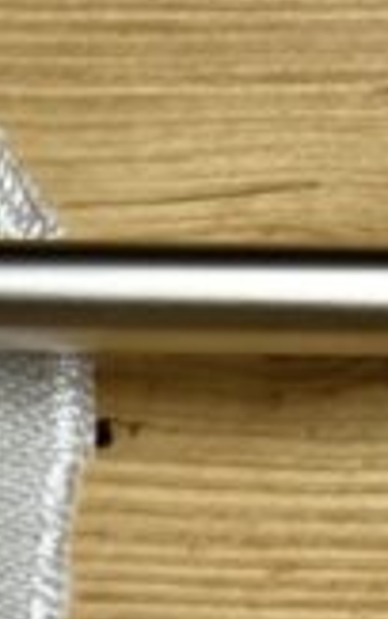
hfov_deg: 6.9
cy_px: 1741
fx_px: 3043
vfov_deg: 9.5
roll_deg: +1.2
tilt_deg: +1.1
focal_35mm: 180
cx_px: -491
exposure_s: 1/371
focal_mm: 5.7
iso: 50
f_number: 1.5
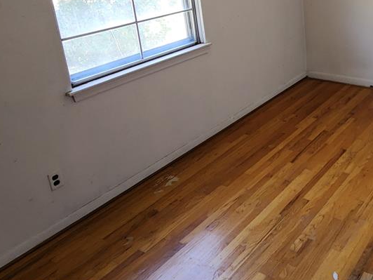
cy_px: 39
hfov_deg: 58.6
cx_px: 340
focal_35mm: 25
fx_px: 269
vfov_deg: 50.0
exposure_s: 1/60
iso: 200
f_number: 2.2
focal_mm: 2.2
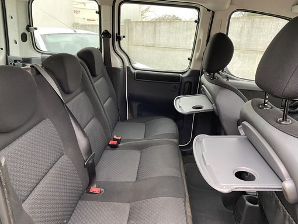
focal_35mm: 26
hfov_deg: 67.3
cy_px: 112
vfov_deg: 53.1
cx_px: 149
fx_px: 224
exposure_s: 1/76
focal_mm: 4.25
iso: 125
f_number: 1.8
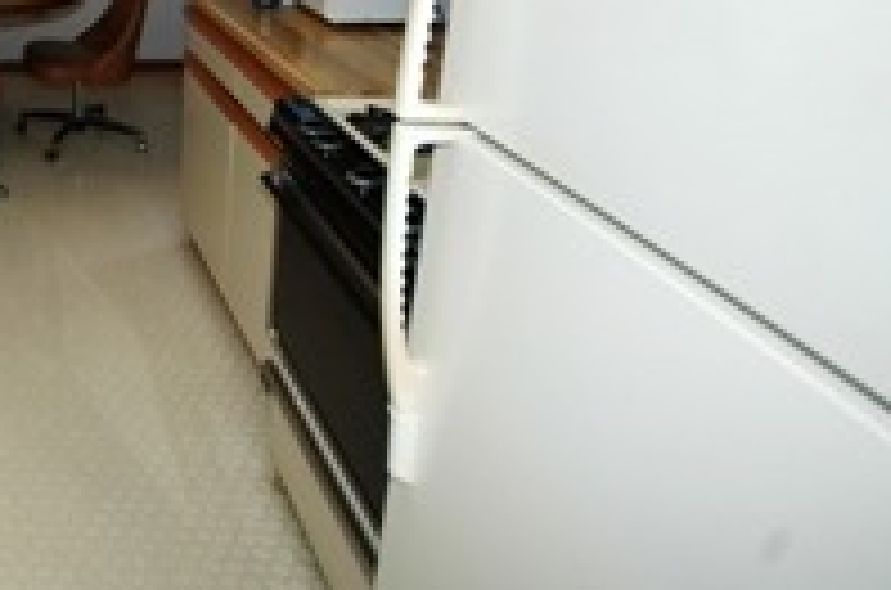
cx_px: -112
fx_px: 839
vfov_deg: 35.0
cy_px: -5
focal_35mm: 34
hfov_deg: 42.5
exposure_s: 1/60
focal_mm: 10
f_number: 4.5
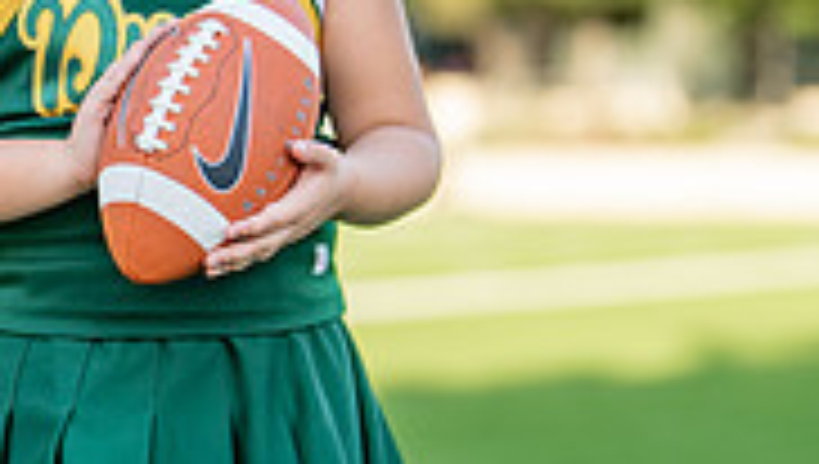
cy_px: 184
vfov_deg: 6.3
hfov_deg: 11.1
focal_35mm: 194
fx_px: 4219
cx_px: 165
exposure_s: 1/1600
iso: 100
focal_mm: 50
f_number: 1.2
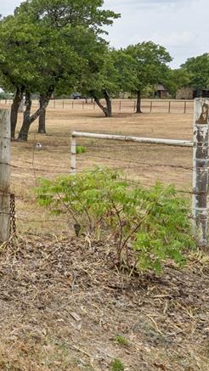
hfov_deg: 17.6
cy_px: 110
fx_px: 482
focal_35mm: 49
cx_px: -204
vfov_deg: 41.3
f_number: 8
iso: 200
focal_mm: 20
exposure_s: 1/500
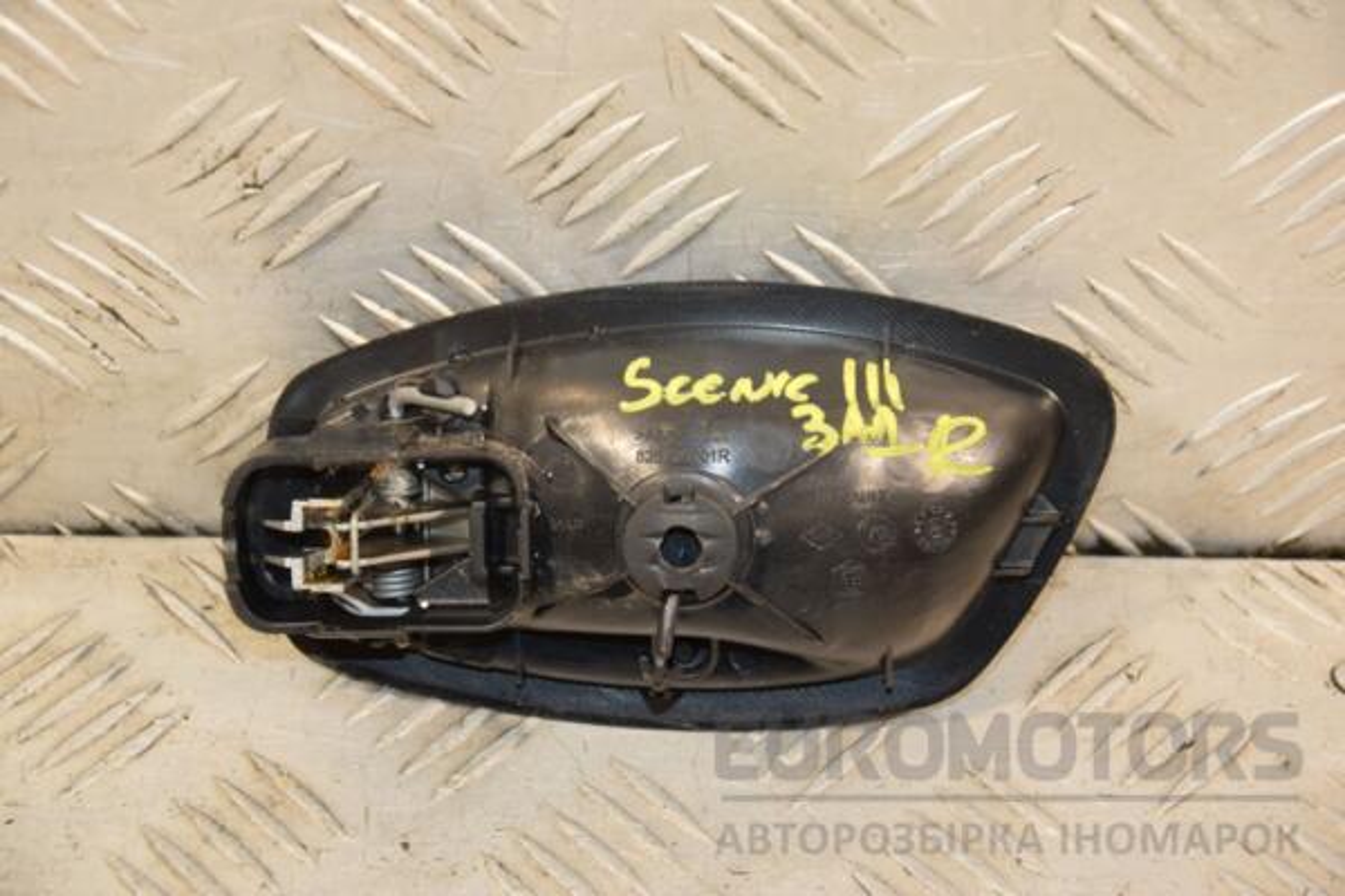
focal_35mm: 105
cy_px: 448
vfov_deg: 13.0
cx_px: 672
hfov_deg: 19.5
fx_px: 3923
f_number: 5.3
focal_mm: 70
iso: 800
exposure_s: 1/125
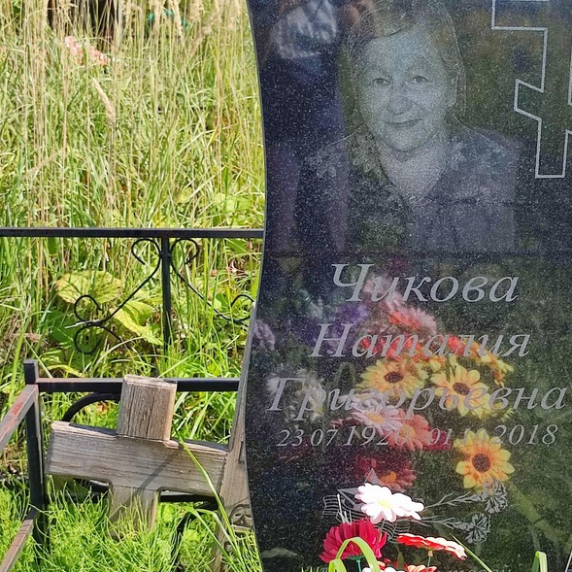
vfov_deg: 54.0
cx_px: 381
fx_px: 561
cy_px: 290
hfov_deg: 53.0
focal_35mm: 30
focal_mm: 6.04
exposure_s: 1/388
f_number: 1.9
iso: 50
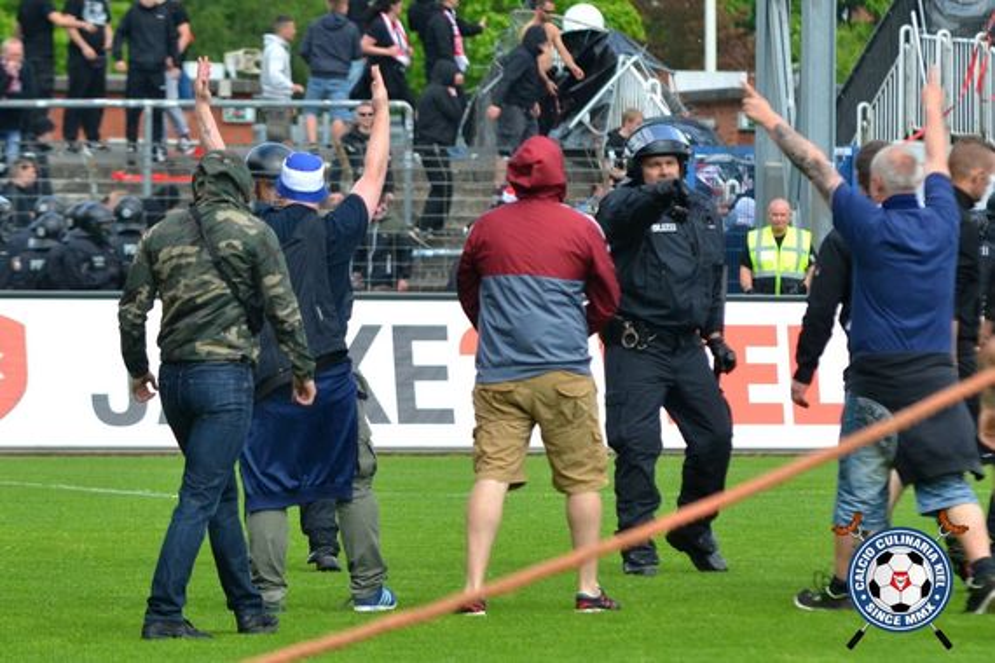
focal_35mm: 300
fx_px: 8291
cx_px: 498
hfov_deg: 6.9
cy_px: 332
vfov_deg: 4.6
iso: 500
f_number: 5
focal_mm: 200
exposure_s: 1/1250
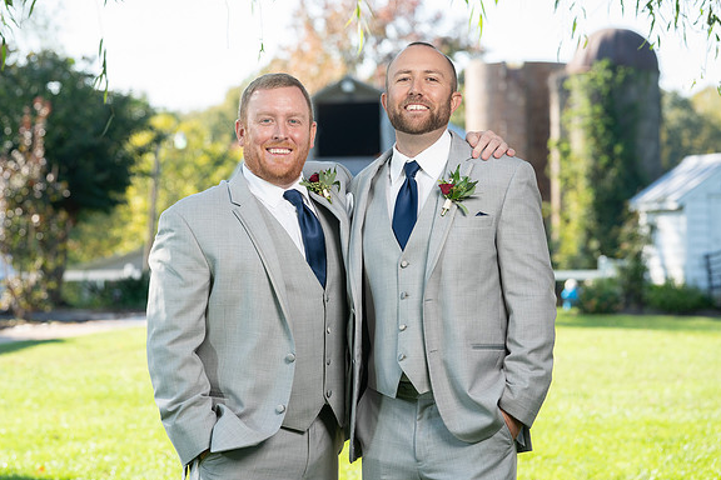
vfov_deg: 10.0
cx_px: 291
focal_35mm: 137
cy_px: 217
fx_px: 2744
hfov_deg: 15.0
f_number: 5.6
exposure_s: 1/200
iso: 200
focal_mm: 114
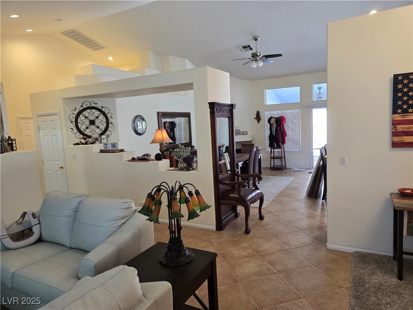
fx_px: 274
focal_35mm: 23
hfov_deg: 73.9
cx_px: 206
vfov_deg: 58.9
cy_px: 155
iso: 250
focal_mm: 6.3
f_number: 1.7
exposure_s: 1/120
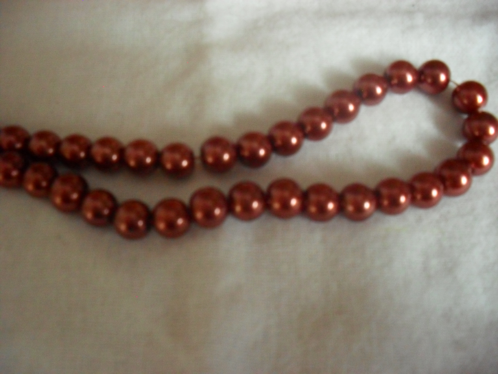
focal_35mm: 35
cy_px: 187
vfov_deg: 40.7
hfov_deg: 52.6
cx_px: 249
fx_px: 504
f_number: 3.2
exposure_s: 1/30
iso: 640
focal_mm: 6.3
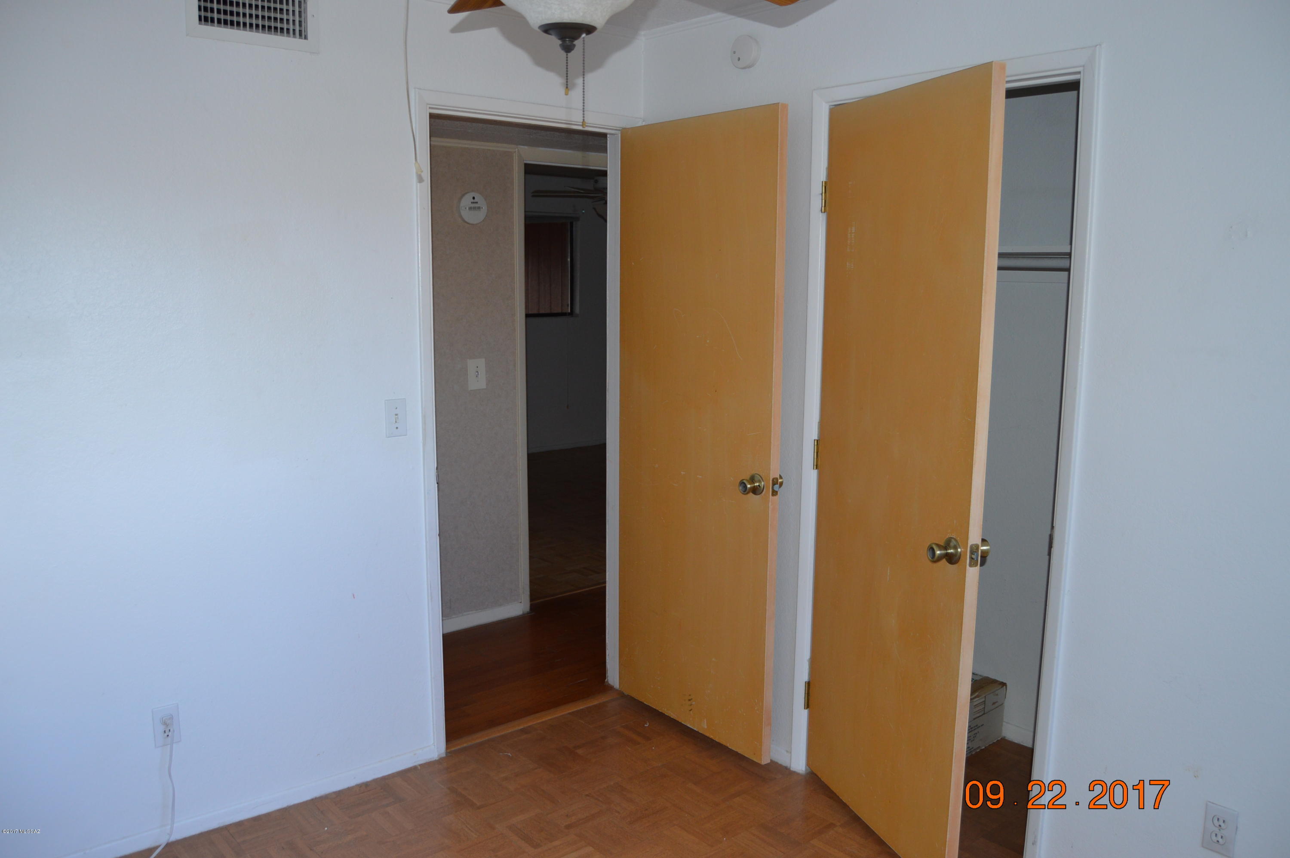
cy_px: 429
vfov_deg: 47.8
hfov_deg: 67.4
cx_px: 645
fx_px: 967
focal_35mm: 27
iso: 400
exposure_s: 1/80
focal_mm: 18
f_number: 4
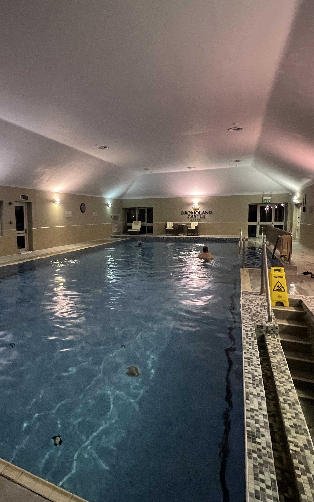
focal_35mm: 19
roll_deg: +0.8
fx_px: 260
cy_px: 243
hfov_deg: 60.9
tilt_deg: -6.2
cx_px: 107
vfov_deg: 88.0
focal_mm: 1.57
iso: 800
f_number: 1.8
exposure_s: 1/50
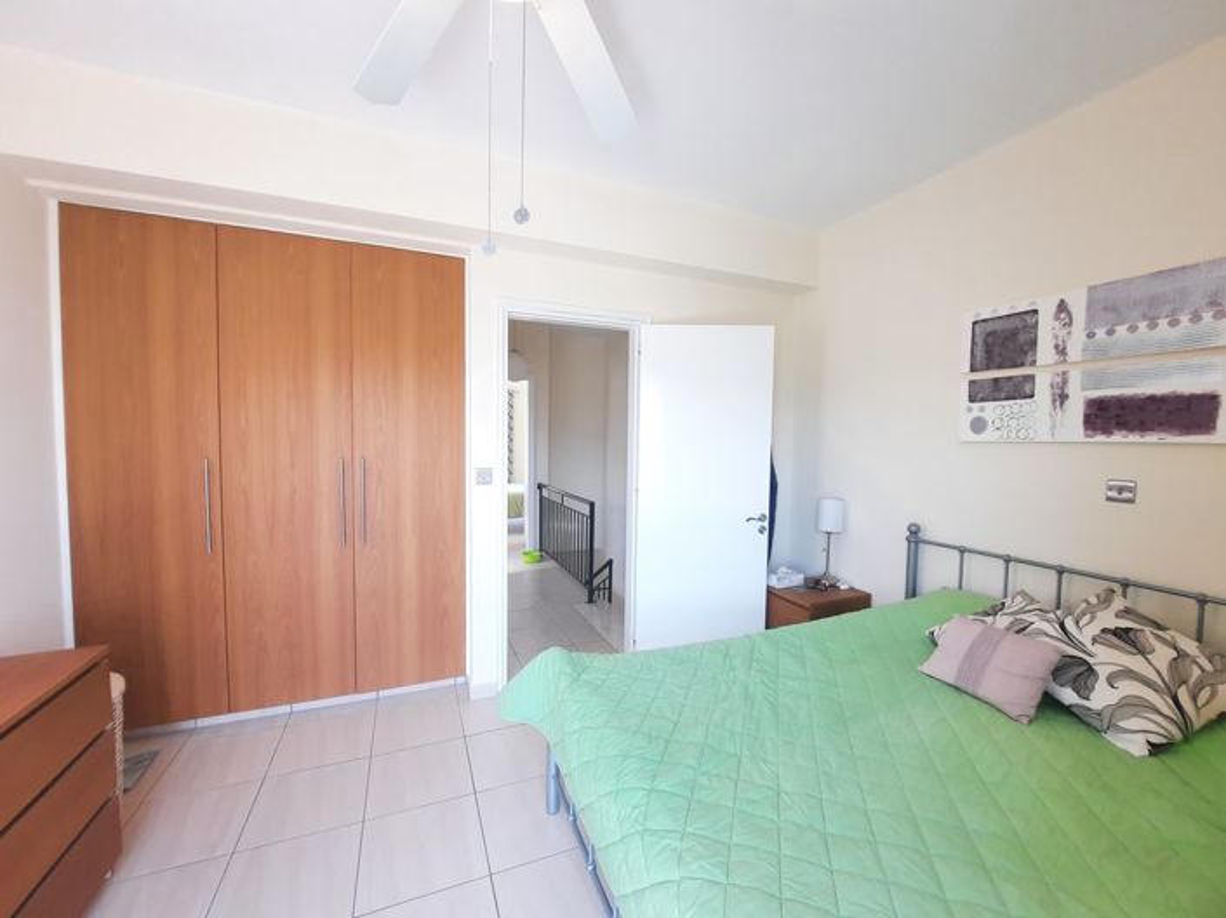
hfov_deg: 106.2
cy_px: 459
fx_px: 460
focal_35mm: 13
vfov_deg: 89.9
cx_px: 613
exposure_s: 1/50
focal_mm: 1.74
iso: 100
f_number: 2.2
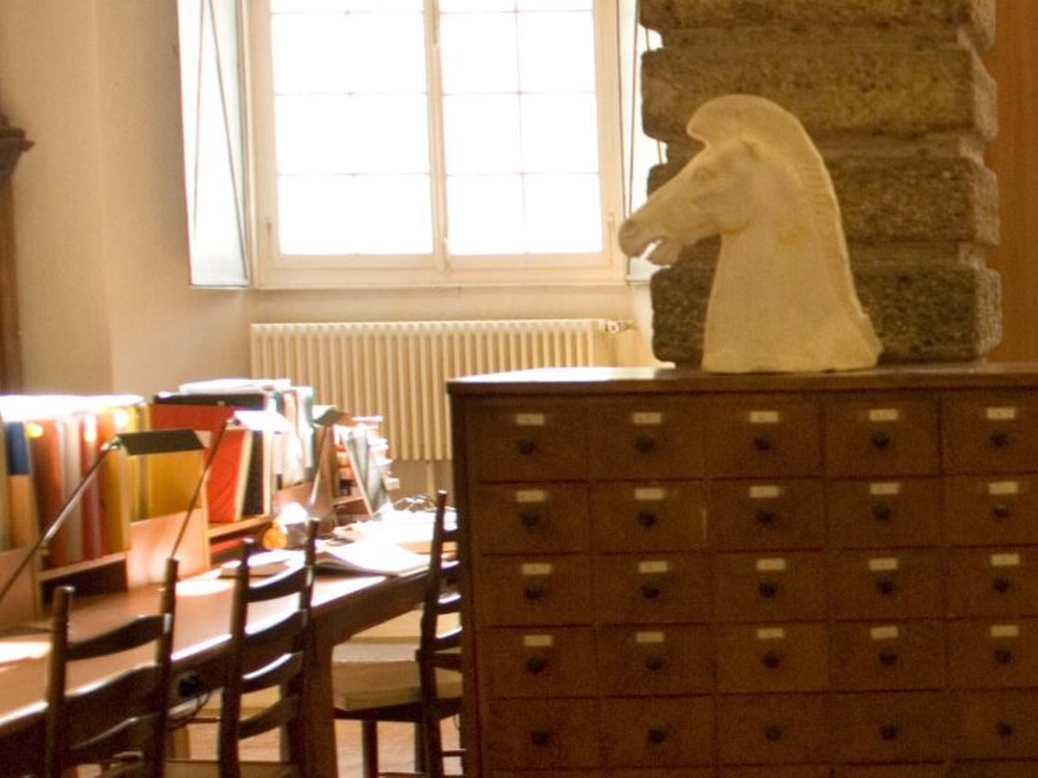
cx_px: 1240
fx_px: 1987
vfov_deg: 22.1
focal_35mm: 66
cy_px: 472
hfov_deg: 26.2
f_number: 2.8
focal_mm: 17
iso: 400
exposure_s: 1/125
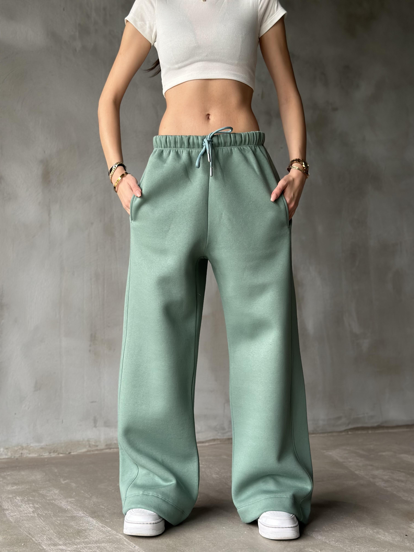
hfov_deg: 30.3
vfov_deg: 39.7
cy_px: 276
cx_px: 207
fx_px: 765
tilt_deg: +2.4
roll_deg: -0.7
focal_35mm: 48
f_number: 1.78
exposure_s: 1/60
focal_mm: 6.86
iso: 125
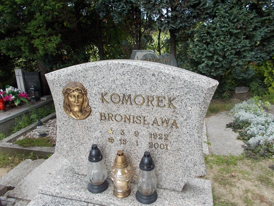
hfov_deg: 67.3
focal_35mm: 26
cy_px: 103
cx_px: 137
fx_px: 206
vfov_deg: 53.1
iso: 80
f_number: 3.2
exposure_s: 1/320
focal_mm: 4.6
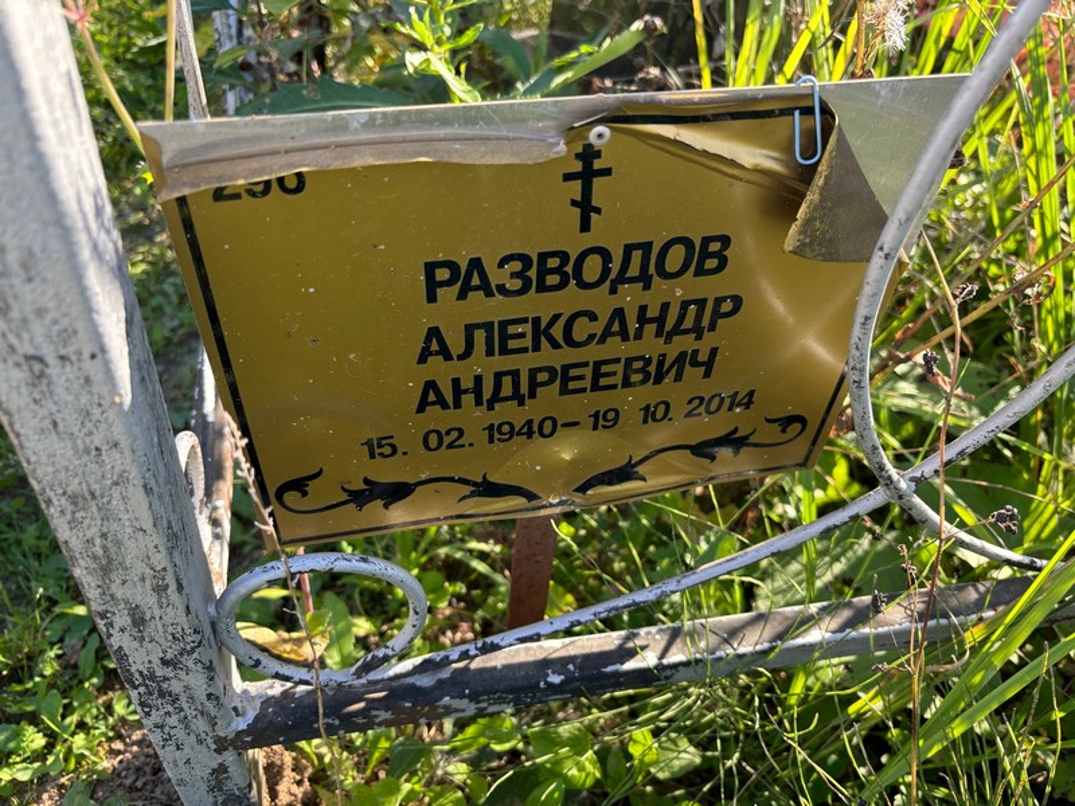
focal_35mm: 26
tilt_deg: -46.1
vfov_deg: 53.1
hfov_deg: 67.3
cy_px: 403
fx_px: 807
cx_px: 538
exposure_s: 1/349
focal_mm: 5.96
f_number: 1.6
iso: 50
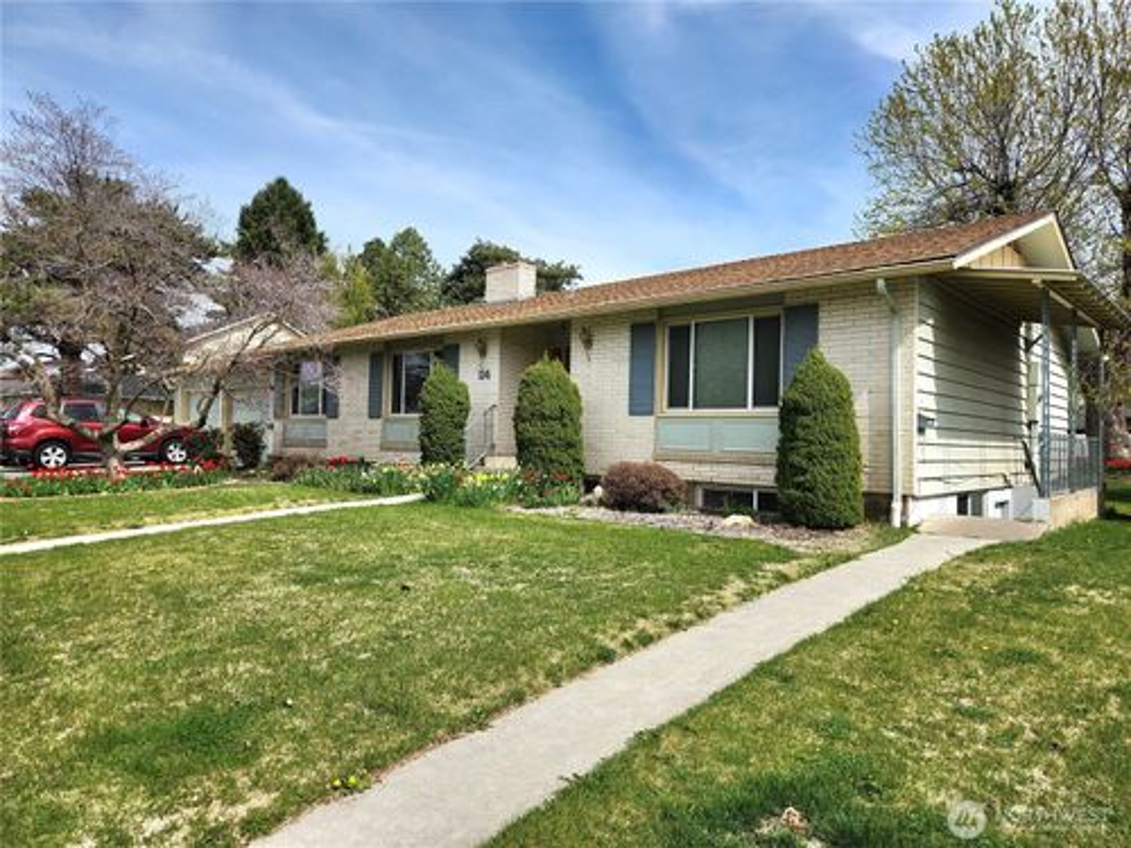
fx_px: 751
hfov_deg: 73.9
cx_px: 566
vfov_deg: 58.9
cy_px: 424
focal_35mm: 23
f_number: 1.8
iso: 20
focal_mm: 5.4
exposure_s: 1/2000
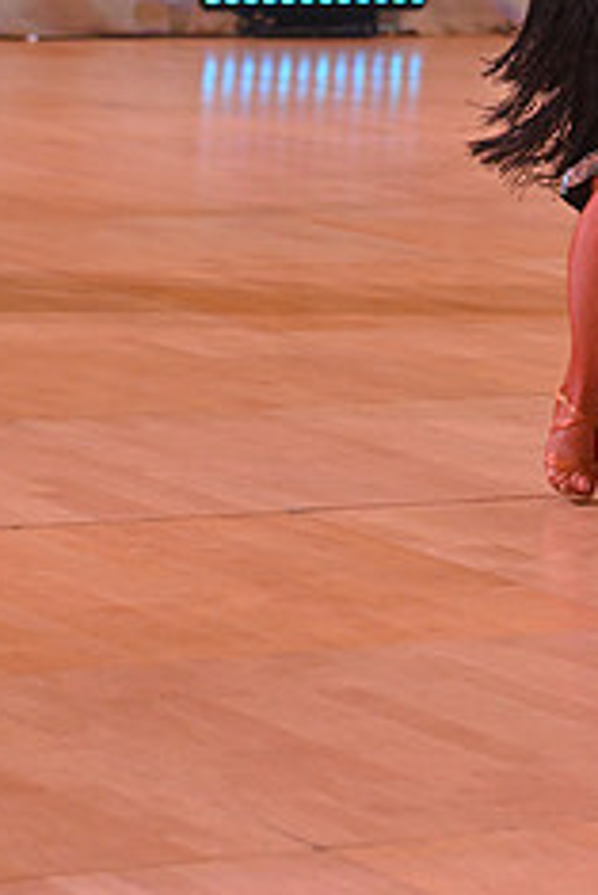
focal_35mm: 202
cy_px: -156
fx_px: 5025
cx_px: 653
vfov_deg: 10.0
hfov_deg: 6.8
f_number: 5
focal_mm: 82
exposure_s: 1/400
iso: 2000
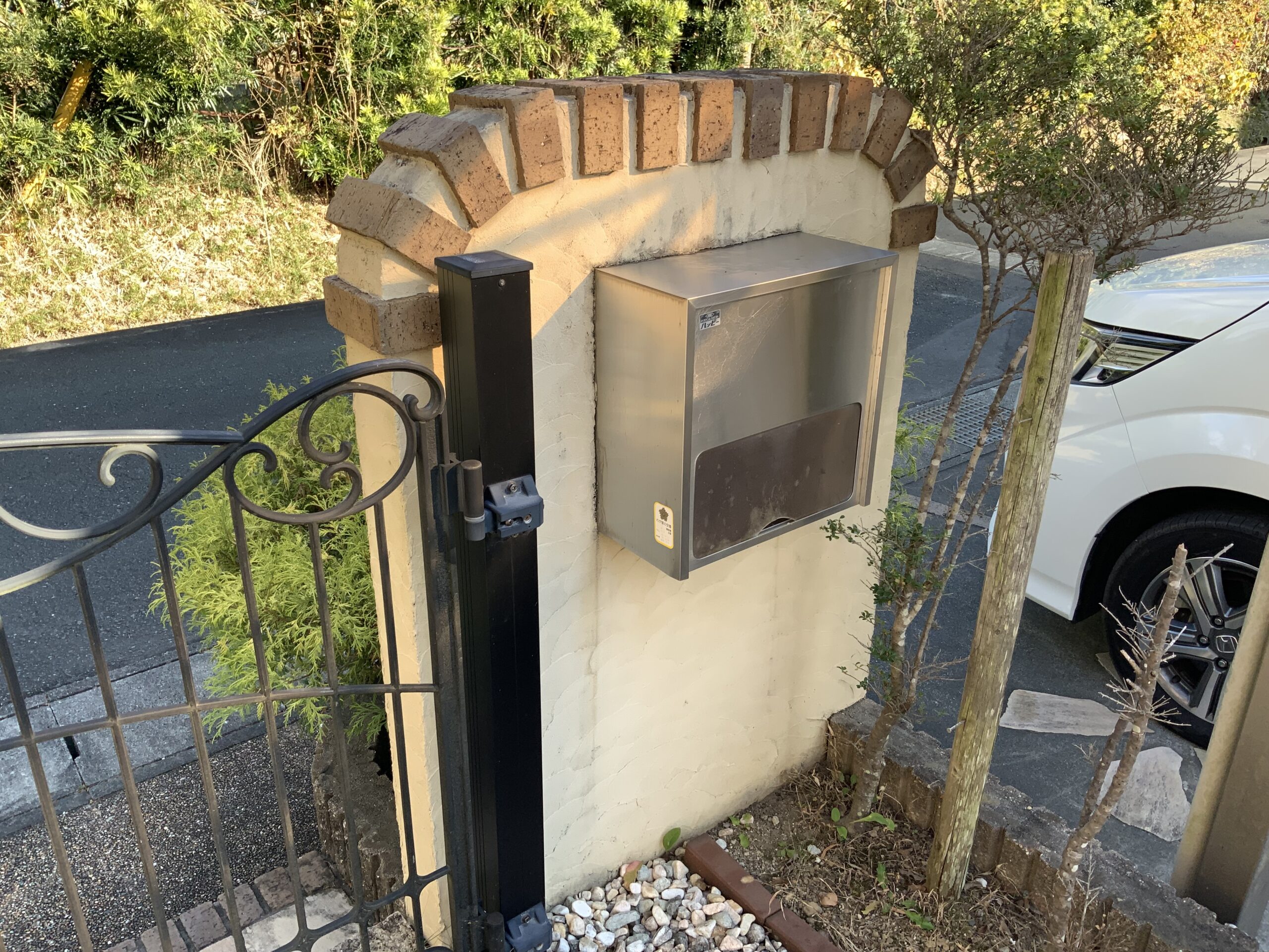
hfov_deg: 61.7
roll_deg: +1.4
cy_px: 476
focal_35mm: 29
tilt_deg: -22.3
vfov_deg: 48.2
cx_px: 634
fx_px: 1063
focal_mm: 3
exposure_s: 1/201
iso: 16
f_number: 1.8
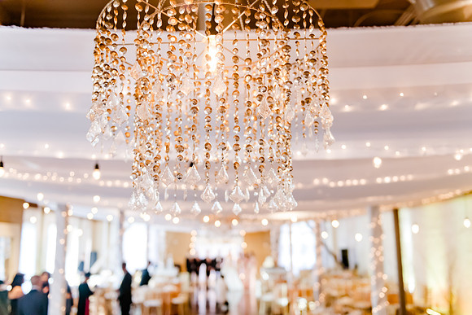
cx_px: 236
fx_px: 446
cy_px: 158
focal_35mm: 34
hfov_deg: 55.8
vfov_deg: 38.9
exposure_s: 1/200
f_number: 2.8
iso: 2500
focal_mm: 34
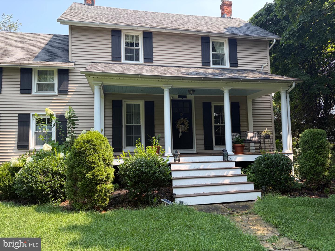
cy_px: 126
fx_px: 252
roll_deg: +2.2
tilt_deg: +3.2
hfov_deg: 67.3
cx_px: 168
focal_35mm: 26
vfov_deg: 53.1
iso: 50
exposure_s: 1/576
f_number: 1.6
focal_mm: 5.96
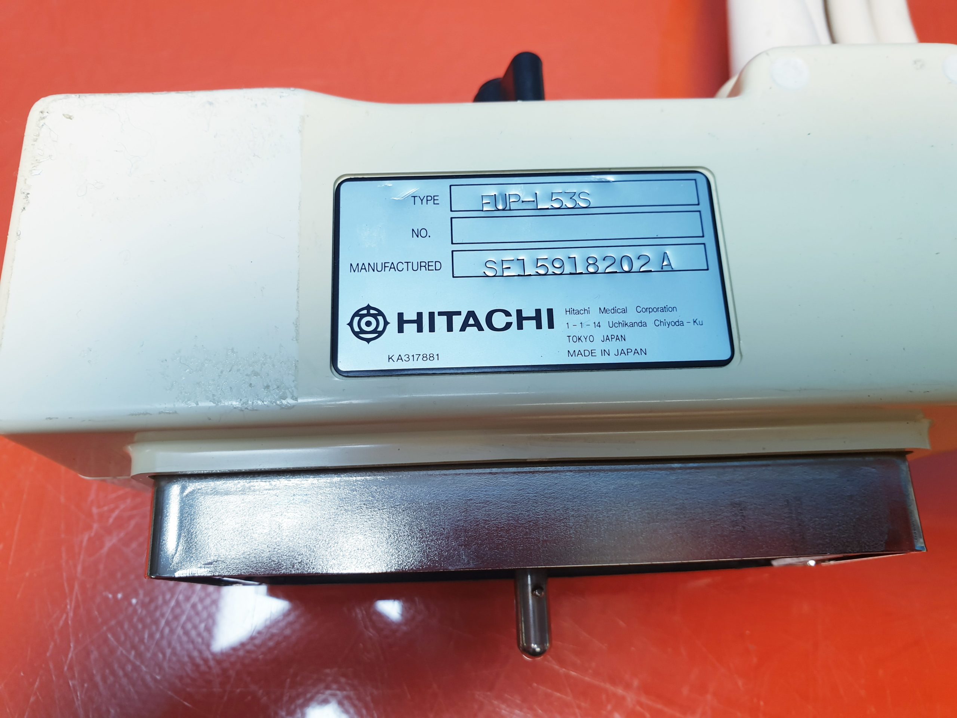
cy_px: 359
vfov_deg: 53.1
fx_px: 719
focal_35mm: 26
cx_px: 478
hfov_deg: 67.3
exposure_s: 1/50
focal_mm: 4.3
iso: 80
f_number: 2.4
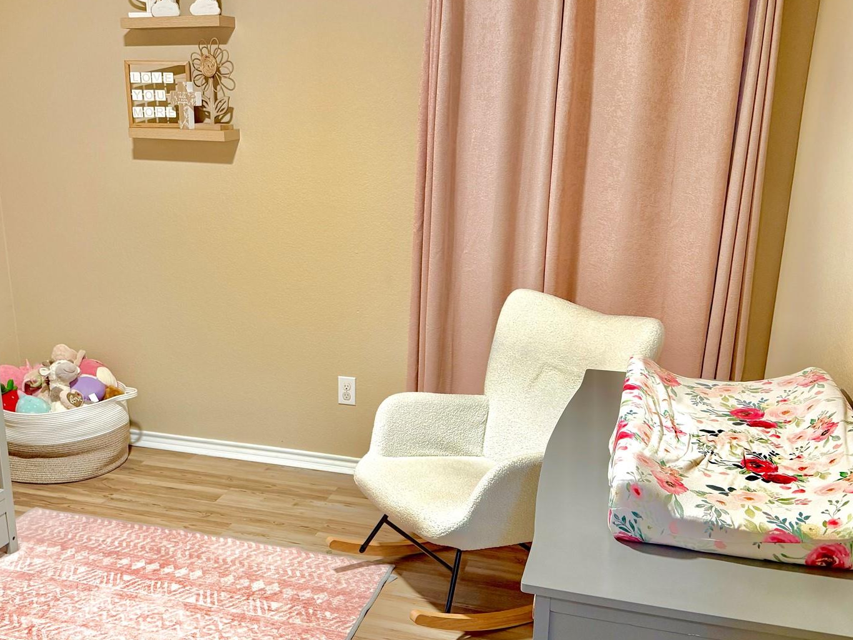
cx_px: 347
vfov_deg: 39.5
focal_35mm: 36
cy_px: 392
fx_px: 887
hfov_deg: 51.1
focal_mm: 6.76
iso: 250
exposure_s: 1/60
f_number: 1.8
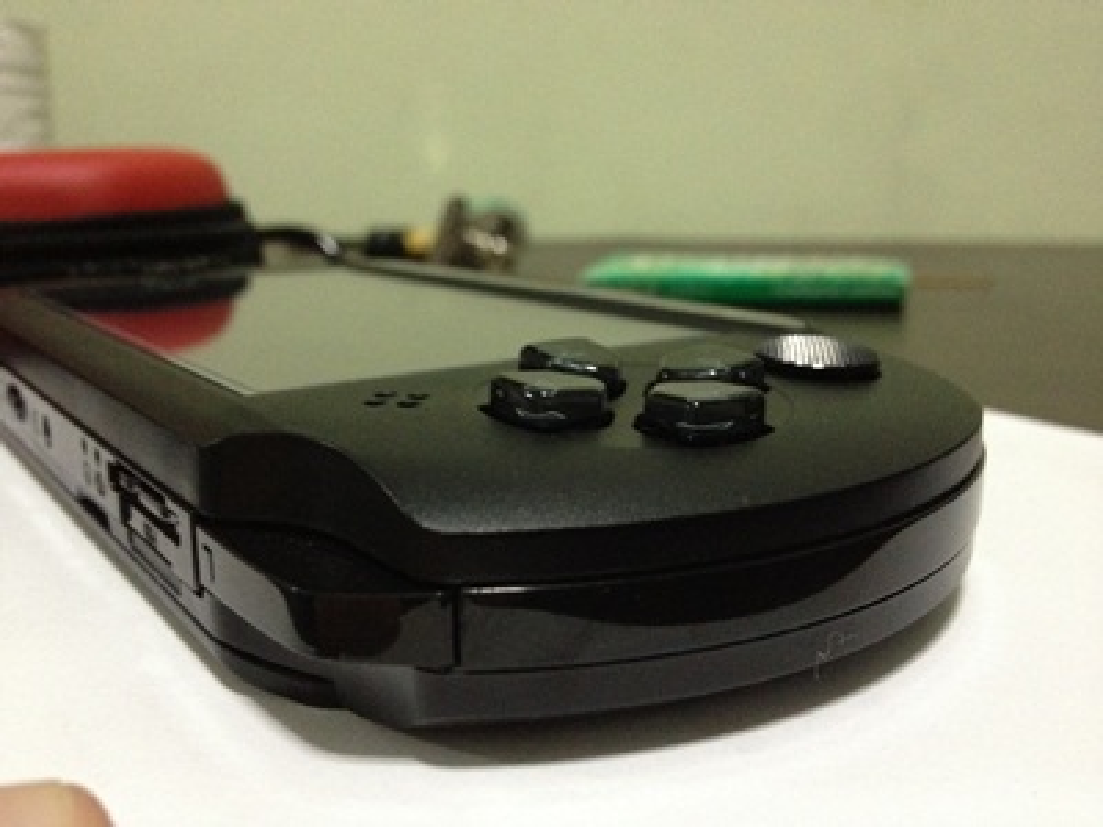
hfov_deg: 52.6
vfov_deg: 40.7
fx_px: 1115
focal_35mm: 35
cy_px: 414
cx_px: 552
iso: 400
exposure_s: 1/17
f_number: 2.4
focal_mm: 4.28
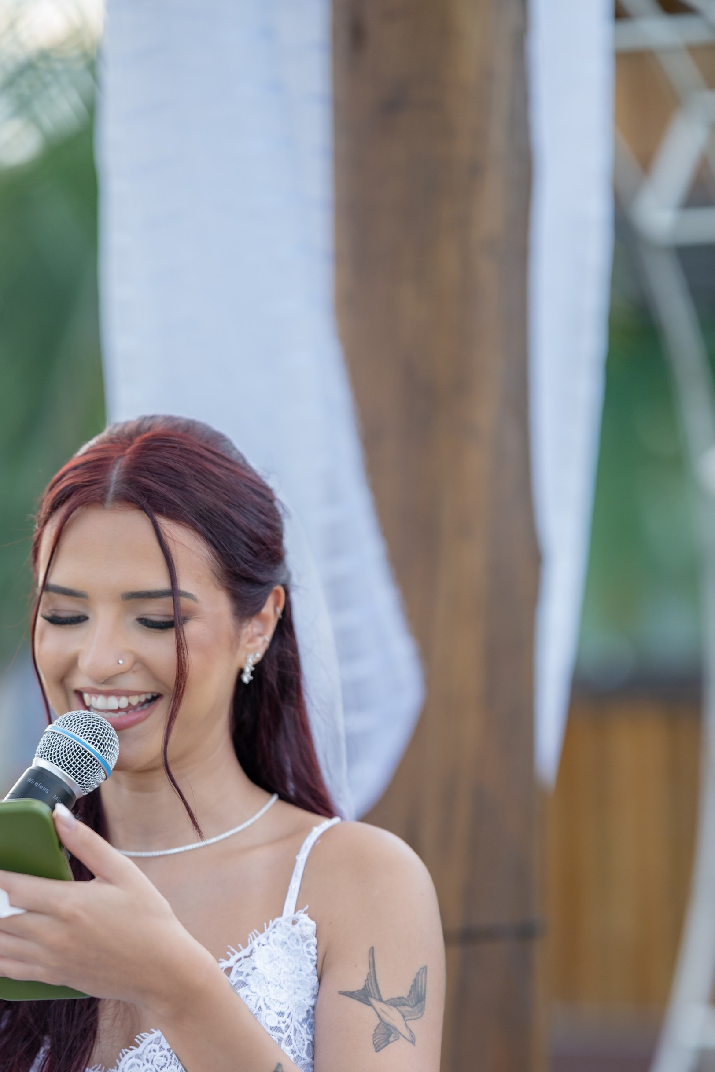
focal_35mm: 134
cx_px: 228
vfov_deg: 15.2
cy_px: 809
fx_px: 3992
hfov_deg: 10.2
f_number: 1.8
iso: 320
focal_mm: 85
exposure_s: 1/1250
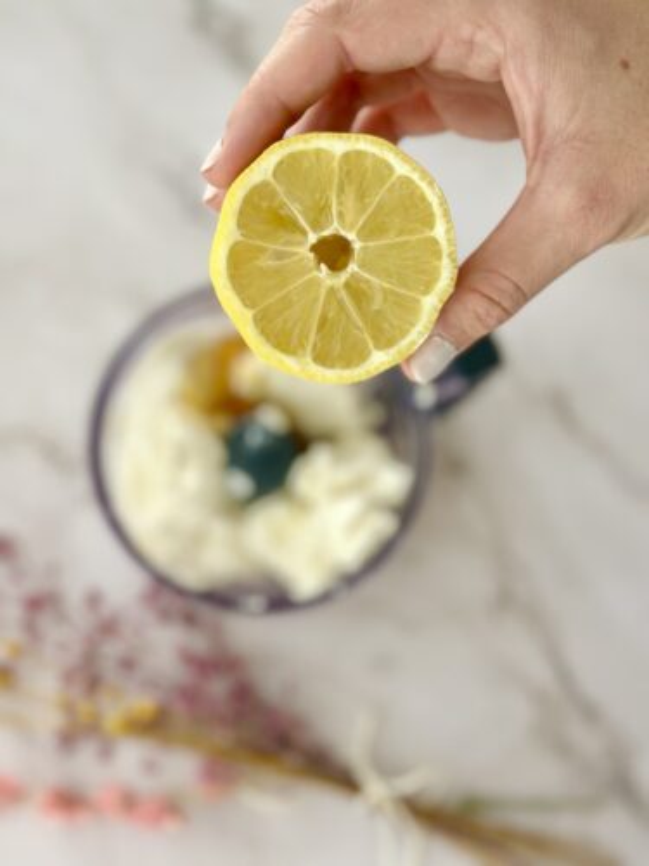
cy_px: 433
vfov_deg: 39.7
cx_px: 324
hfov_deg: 30.3
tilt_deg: -75.1
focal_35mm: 48
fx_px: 1200
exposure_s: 1/172
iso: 100
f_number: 1.78
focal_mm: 6.86
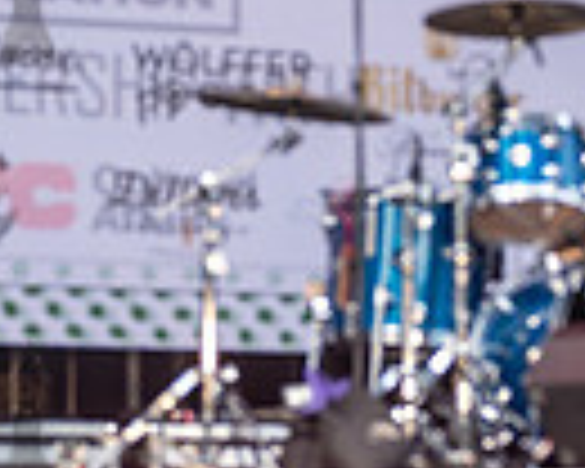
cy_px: -18
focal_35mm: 315
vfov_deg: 4.9
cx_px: 22
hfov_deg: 6.1
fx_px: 5454
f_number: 2.8
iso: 100
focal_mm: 70
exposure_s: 1/320
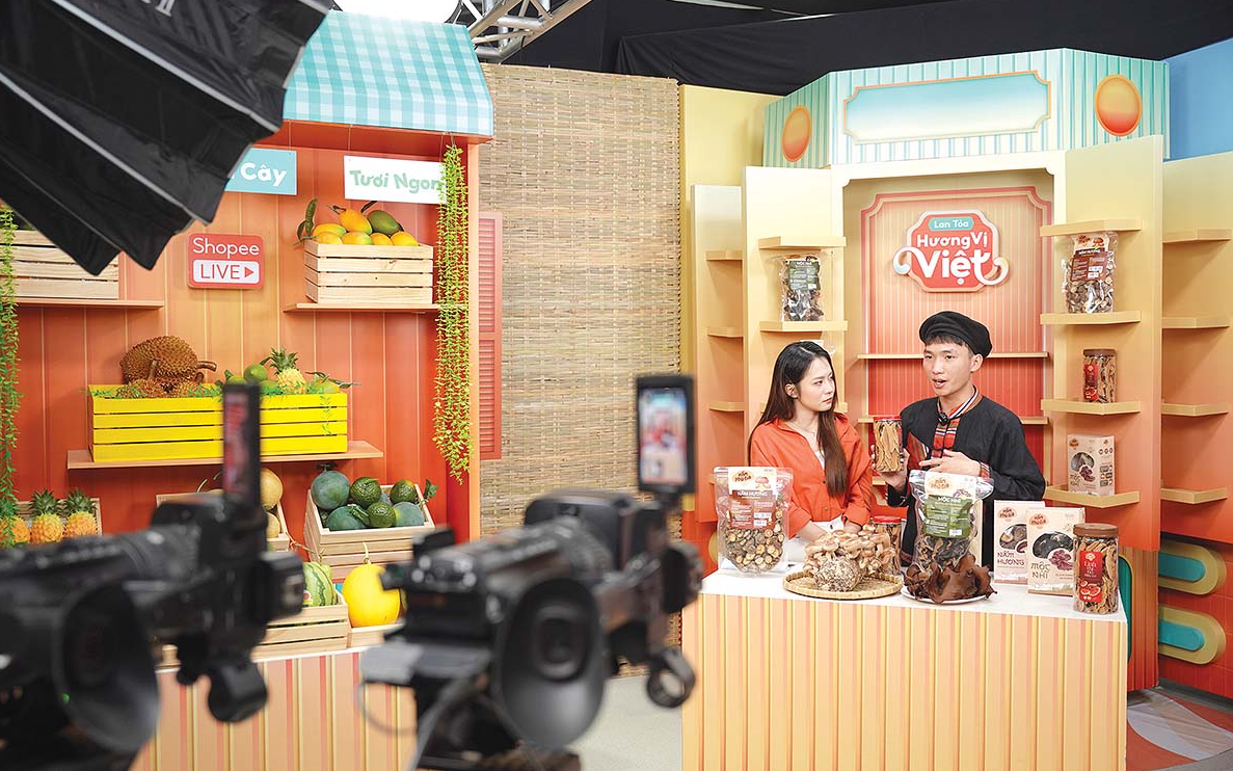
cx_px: 611
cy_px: 402
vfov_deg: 37.2
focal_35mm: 34
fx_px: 1146
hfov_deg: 56.6
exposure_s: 1/200
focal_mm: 33.1
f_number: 3.2
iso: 640
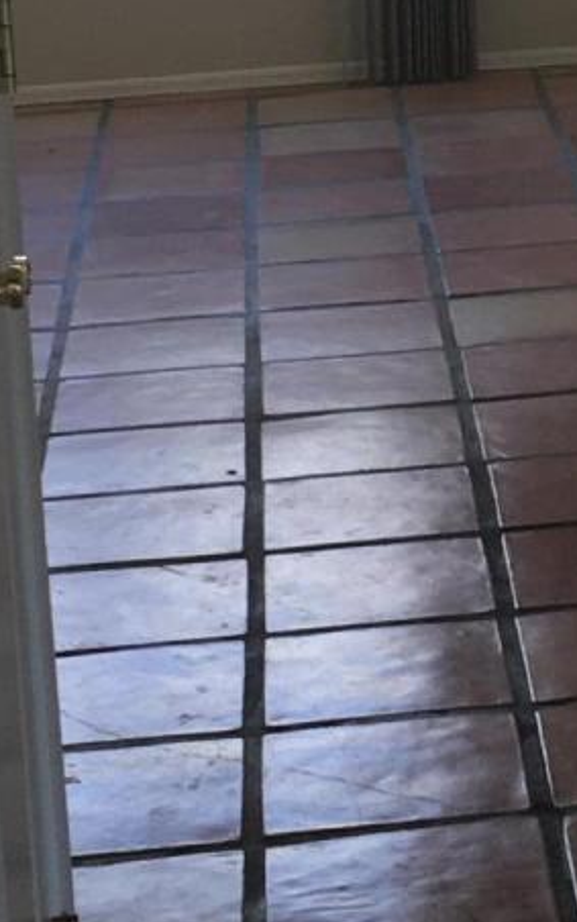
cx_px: 795
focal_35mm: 136
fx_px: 3417
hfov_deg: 9.4
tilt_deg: -8.9
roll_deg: +1.4
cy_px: -57
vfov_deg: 15.0
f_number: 2.2
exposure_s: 1/60
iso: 25
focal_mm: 4.15
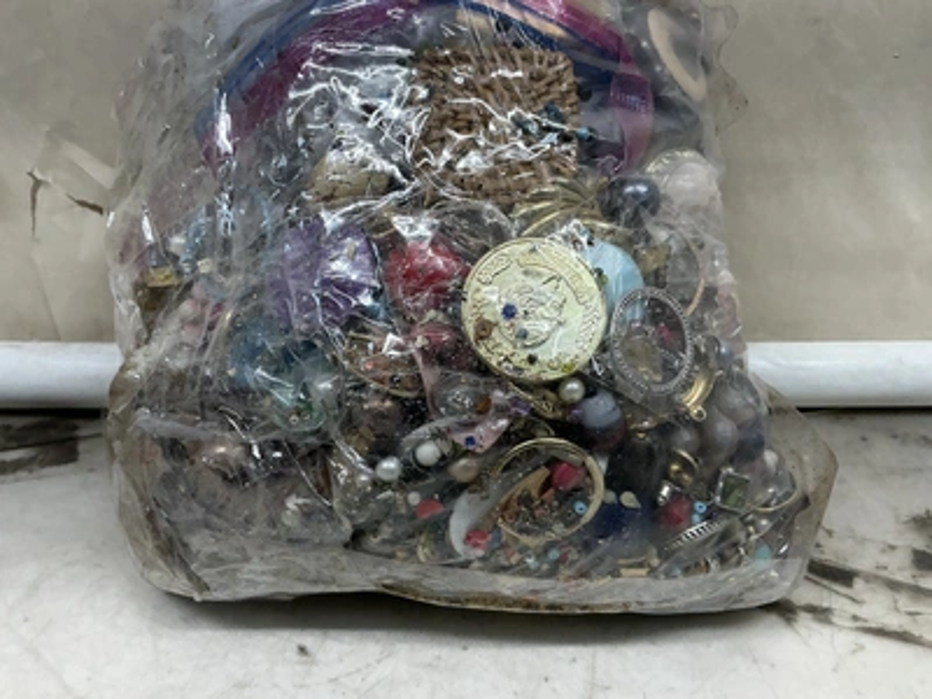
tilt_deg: -20.1
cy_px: 350
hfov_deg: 63.4
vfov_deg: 49.7
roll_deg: -0.3
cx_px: 466
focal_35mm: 28
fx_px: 754
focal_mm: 3
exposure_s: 1/120
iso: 40
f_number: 1.8
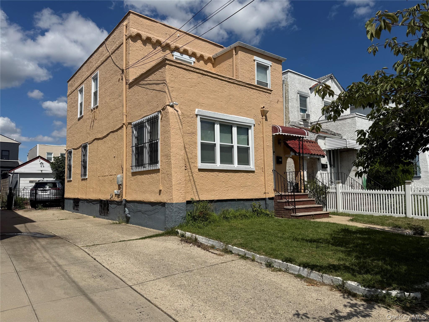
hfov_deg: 71.6
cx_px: 214
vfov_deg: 56.8
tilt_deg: +5.8
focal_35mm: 24
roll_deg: +0.9
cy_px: 161
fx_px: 297
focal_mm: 6.76
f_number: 1.78
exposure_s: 1/10309
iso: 80
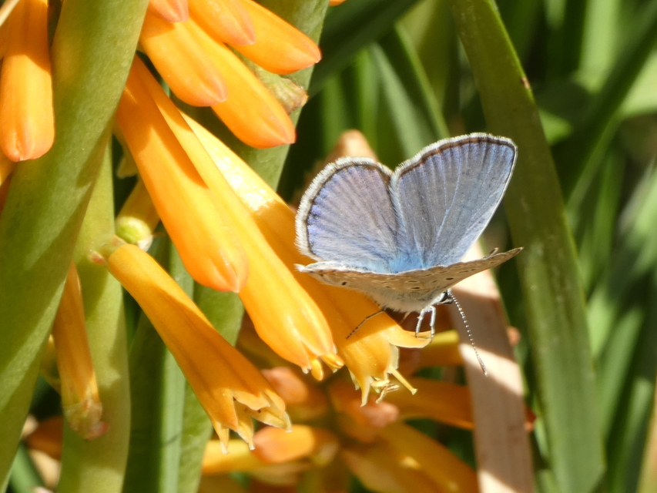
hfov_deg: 5.2
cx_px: 328
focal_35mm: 384
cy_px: 246
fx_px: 7289
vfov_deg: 3.9
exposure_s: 1/100
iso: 80
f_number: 5.6
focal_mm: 68.8
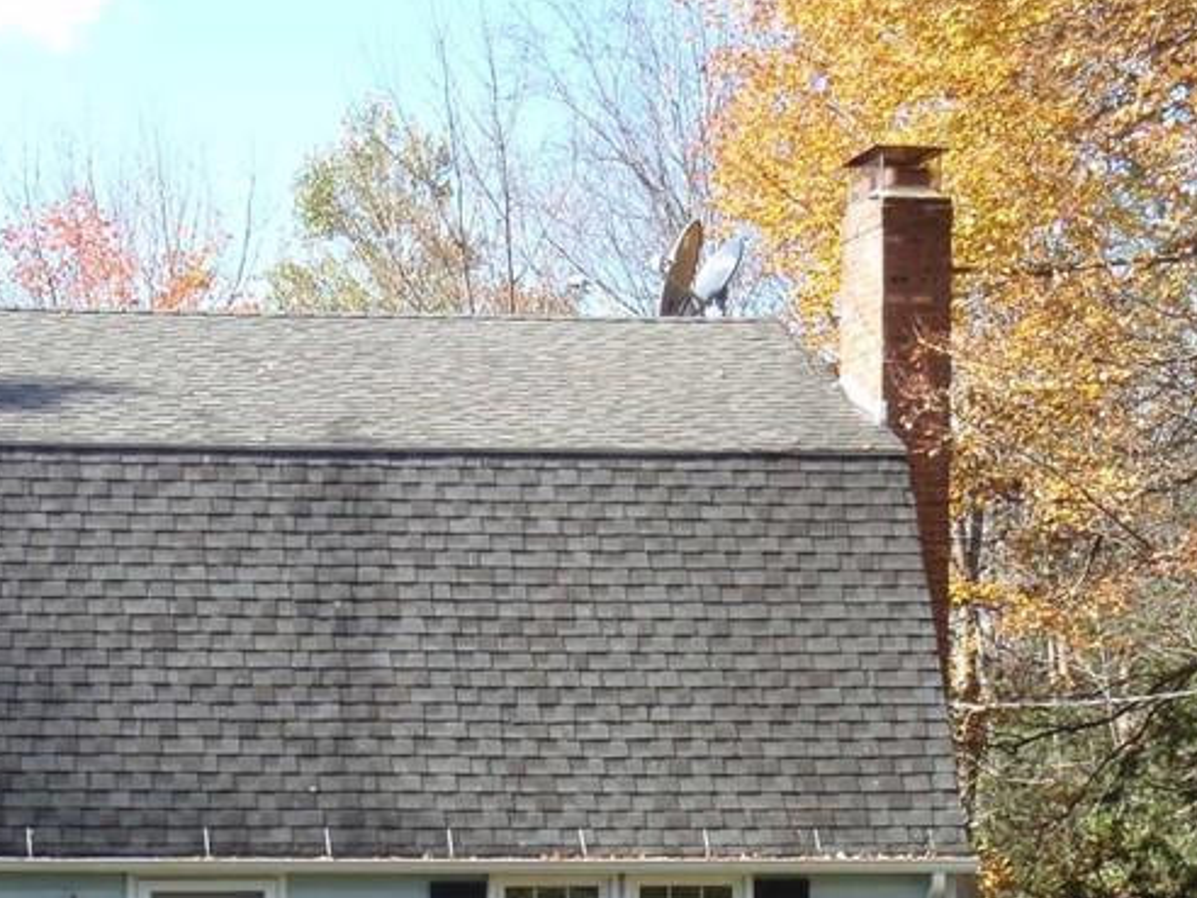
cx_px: 217
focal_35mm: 100
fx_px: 3458
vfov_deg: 14.6
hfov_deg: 19.4
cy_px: 881
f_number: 4.2
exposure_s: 1/125
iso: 64
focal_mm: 8.69
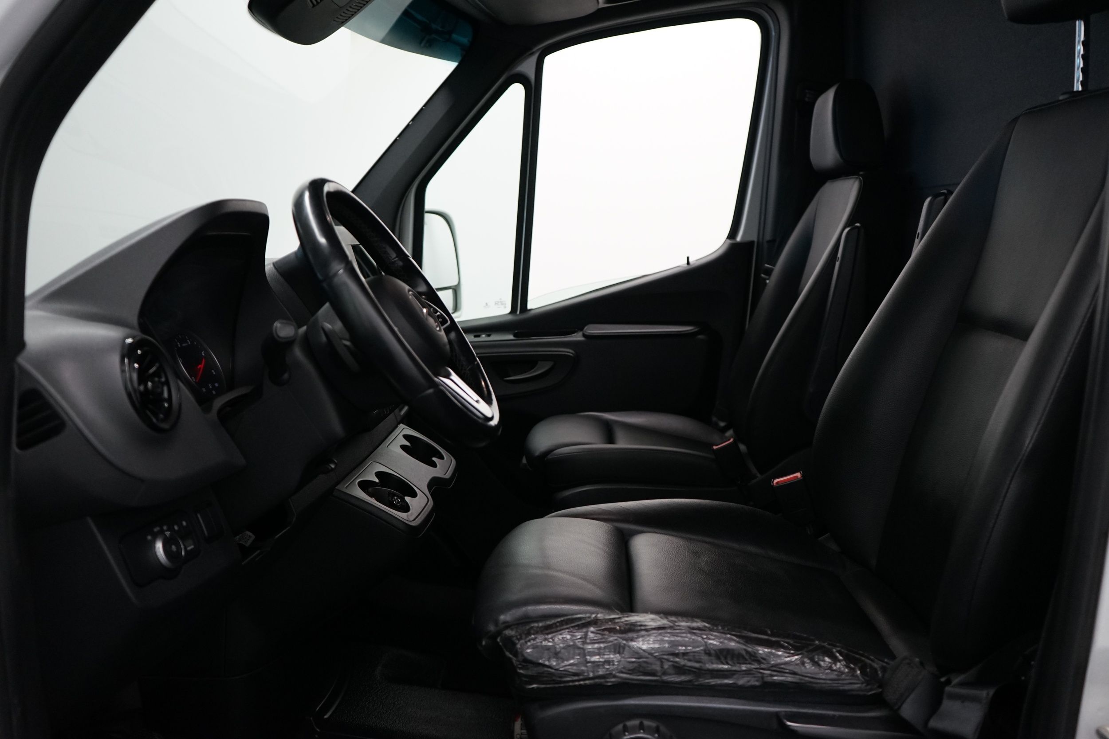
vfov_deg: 42.3
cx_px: 554
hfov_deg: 60.3
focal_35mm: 31
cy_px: 370
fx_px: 955
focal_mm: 31
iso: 2000
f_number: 4
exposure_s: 1/160
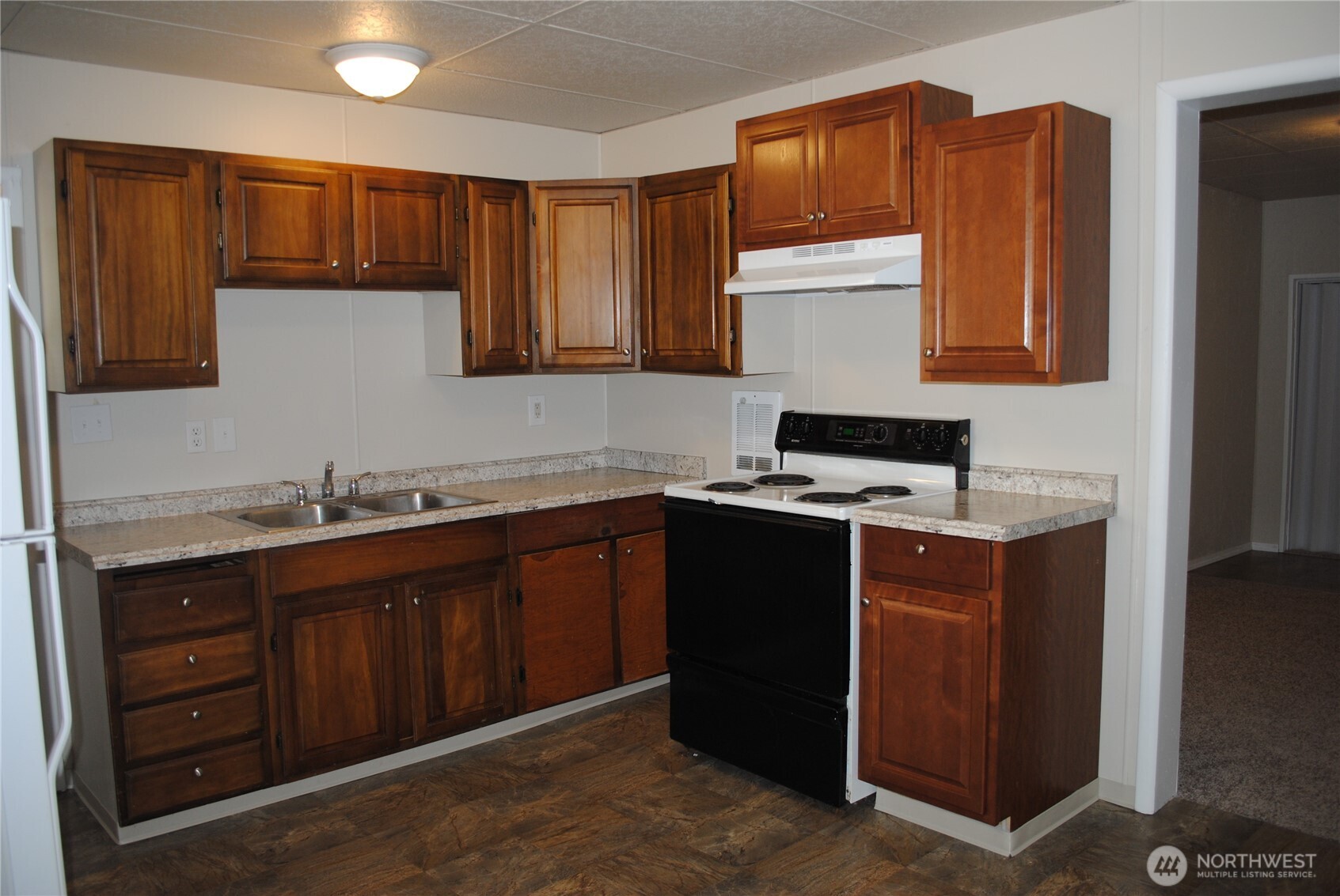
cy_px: 448
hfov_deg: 67.3
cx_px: 670
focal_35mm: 27
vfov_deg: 48.0
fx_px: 1006
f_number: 3.5
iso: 200
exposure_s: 1/60
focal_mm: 18
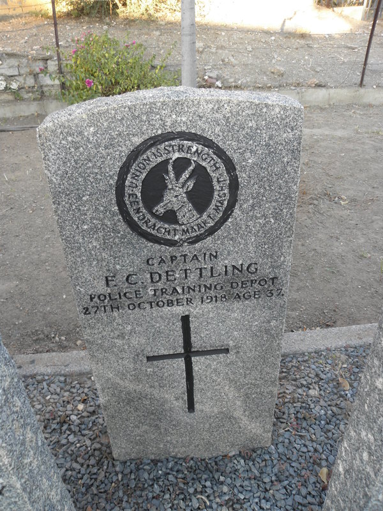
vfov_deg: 67.3
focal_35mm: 26
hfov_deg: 53.1
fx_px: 384
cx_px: 192
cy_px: 256
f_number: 2.8
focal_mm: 4.6
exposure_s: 1/30
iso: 64
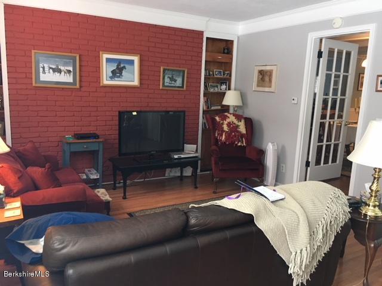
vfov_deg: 48.2
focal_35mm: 29
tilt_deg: -10.4
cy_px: 143
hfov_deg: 61.7
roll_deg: -2.6
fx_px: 320
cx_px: 191
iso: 125
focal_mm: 4.15
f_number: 2.2
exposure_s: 1/30
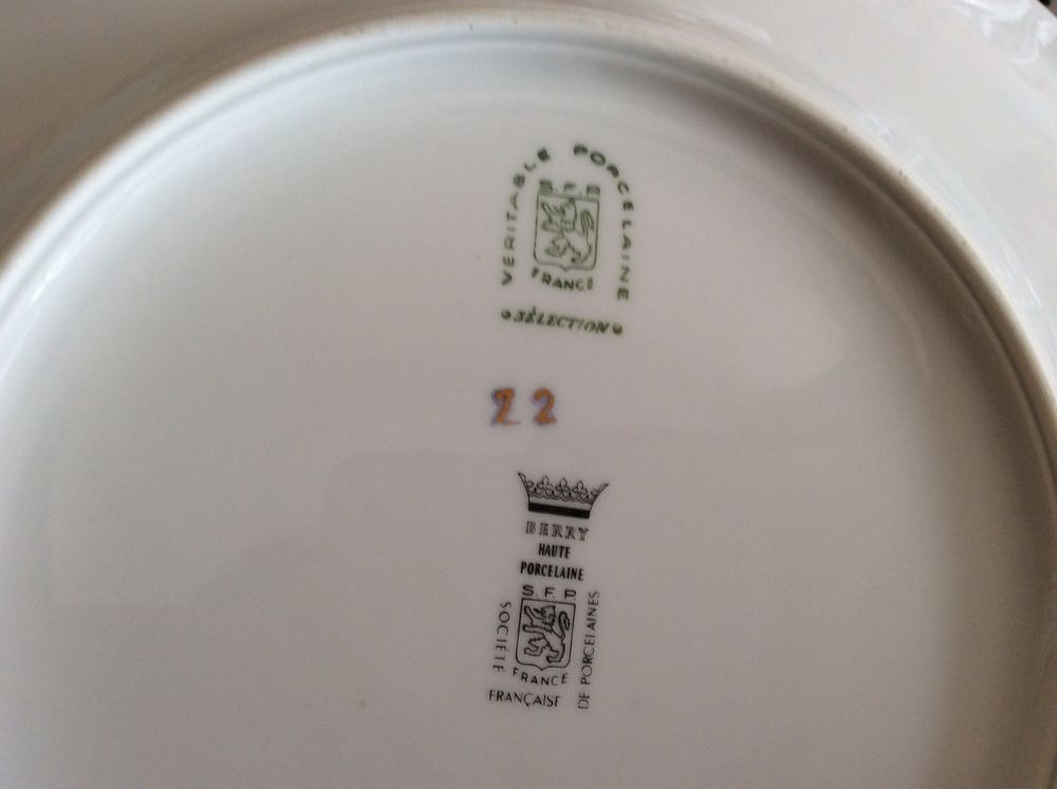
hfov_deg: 56.9
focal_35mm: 32
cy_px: 394
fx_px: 976
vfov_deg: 44.1
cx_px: 528
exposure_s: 1/24
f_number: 2.4
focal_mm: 3.3
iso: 32
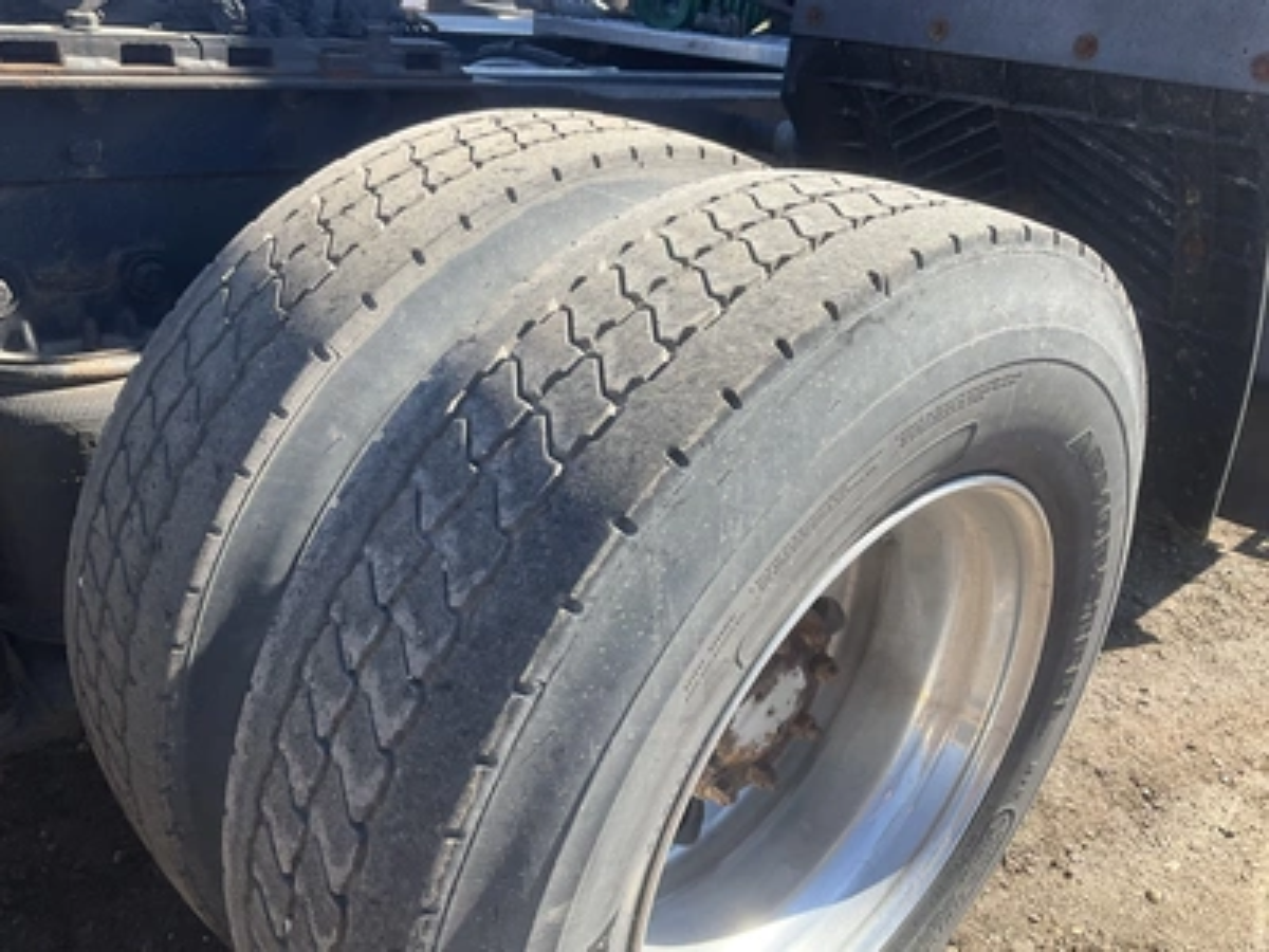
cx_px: 634
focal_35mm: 29
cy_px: 476
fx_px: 1063
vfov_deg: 48.2
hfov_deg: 61.7
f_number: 1.8
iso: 25
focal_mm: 3
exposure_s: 1/545
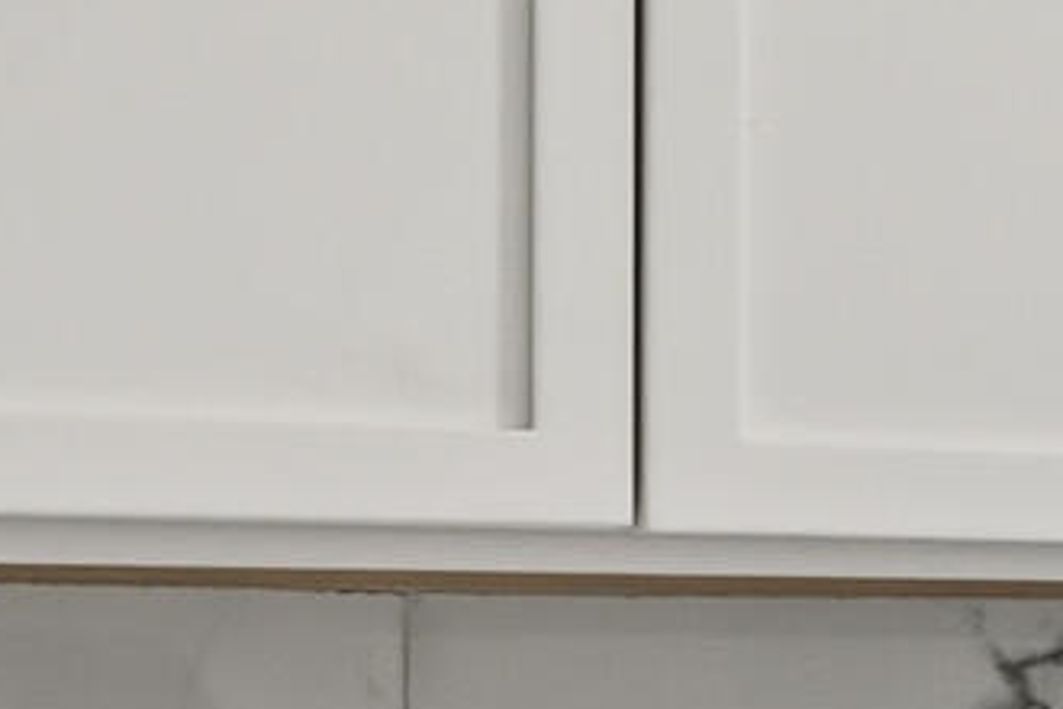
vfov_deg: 12.8
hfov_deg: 16.3
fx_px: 3130
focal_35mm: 106
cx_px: 1894
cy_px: 659
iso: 250
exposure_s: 1/10
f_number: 9
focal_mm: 14
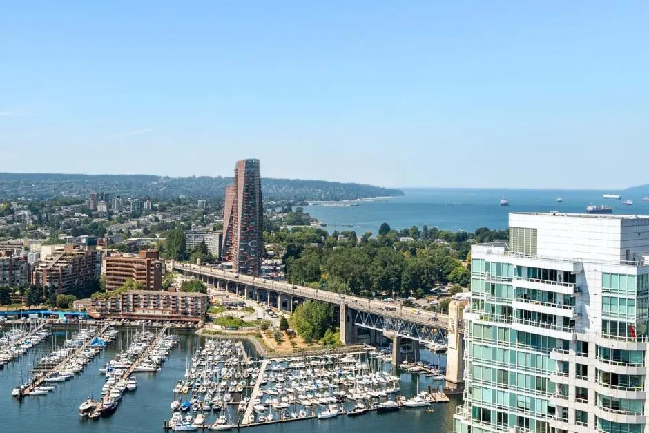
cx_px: 385
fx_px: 883
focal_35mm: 49
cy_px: 167
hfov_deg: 40.2
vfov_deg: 27.5
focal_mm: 24
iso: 100
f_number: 8
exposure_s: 1/100
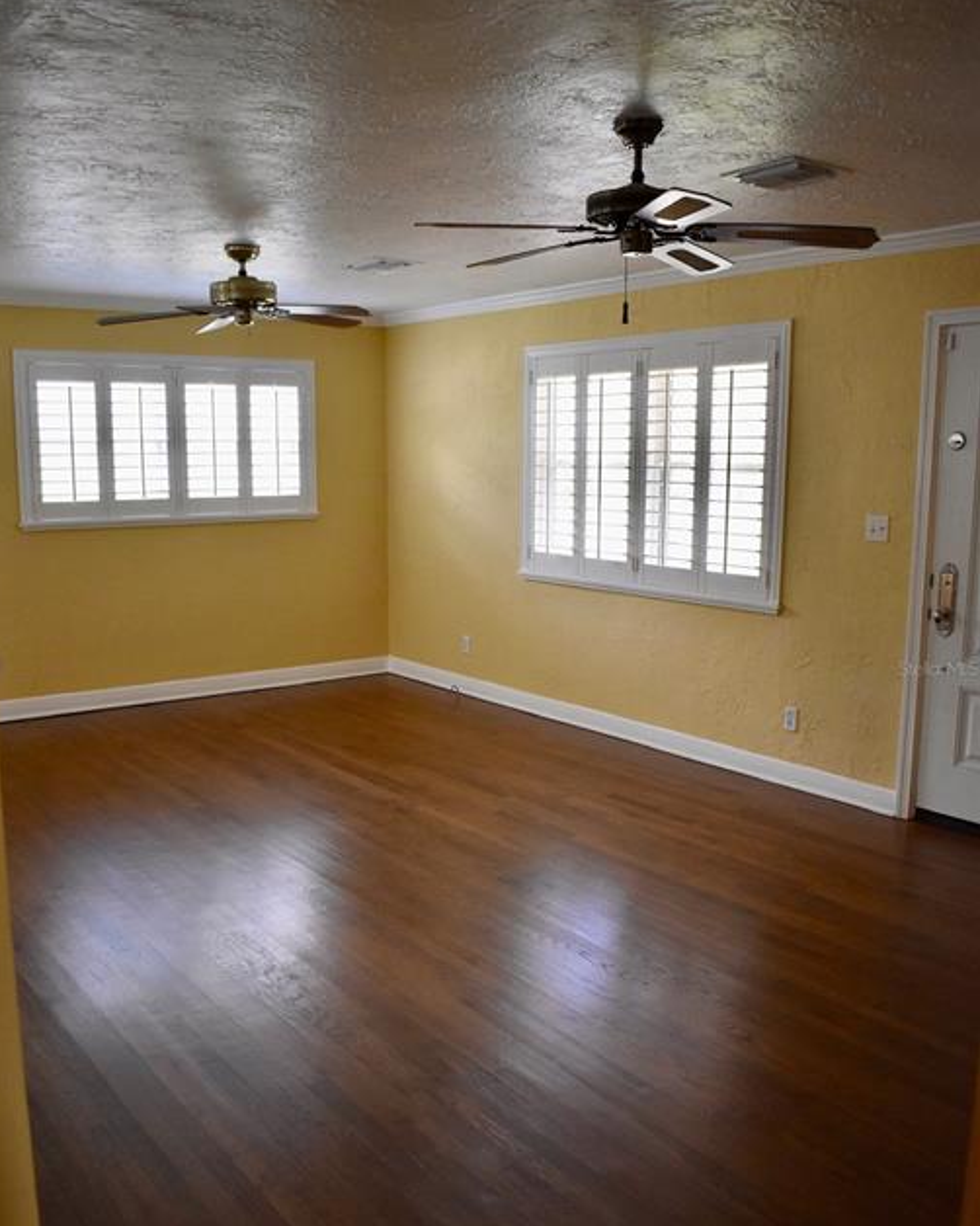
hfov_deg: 47.1
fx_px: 1124
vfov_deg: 57.1
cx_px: 482
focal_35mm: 31
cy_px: 668
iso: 2200
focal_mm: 18
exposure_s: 1/125
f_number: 3.5
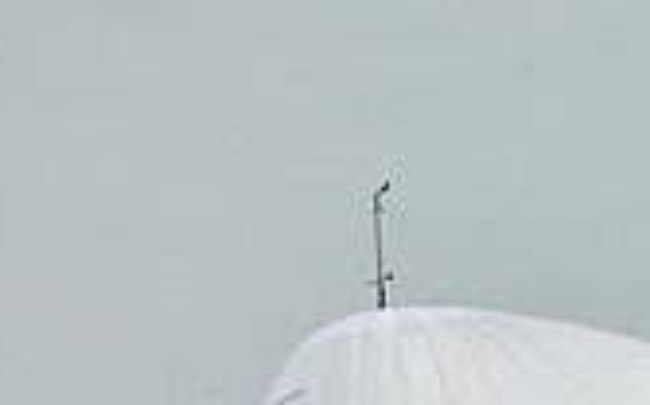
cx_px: 695
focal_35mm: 361
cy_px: 1067
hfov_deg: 5.8
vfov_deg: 3.6
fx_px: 6389
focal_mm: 102
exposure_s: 1/1250
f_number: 10
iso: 320
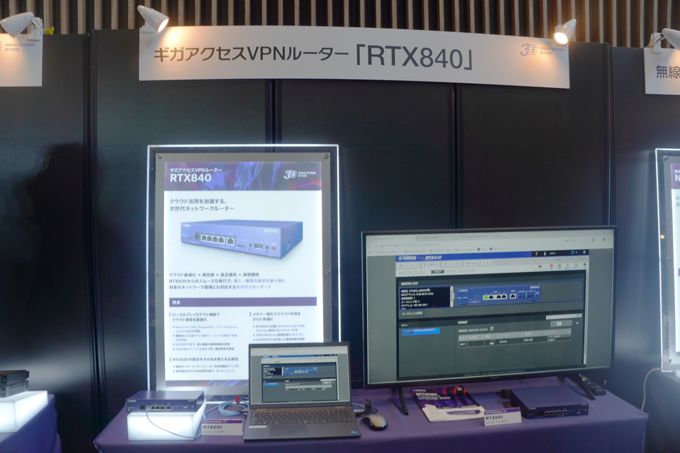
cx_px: 340
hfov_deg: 67.4
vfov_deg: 47.9
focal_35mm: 27
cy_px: 226
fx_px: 510
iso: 100
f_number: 4
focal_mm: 18
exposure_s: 1/40
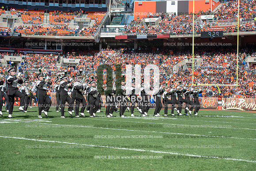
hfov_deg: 28.8
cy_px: 86
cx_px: 128
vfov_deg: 19.5
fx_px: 498
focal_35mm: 70
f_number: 5
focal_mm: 70
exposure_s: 1/2000
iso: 400
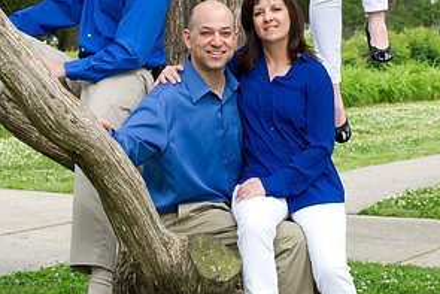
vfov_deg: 10.9
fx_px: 1528
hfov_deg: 16.4
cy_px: 0
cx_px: 221
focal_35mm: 125
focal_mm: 82
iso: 320
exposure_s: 1/125
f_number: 7.1
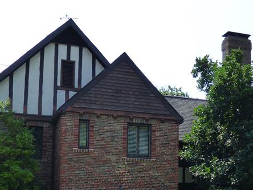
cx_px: 109
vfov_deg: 26.2
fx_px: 387
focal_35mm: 53
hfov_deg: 36.1
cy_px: 185
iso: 200
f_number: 2.9
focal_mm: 3.99
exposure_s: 1/1300
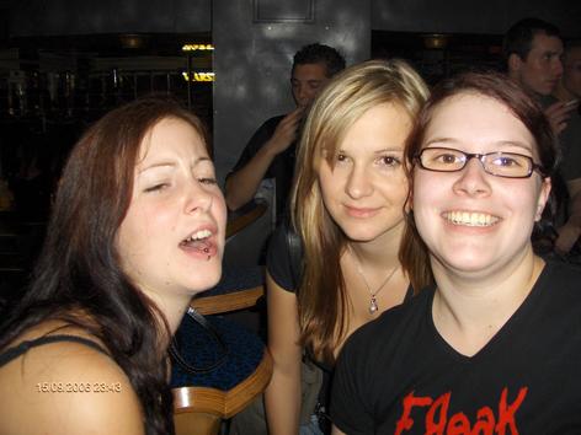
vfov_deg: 40.7
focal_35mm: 35
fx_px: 587
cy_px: 218
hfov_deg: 52.6
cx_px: 290
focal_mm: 5.8
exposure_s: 1/60
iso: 100
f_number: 2.6
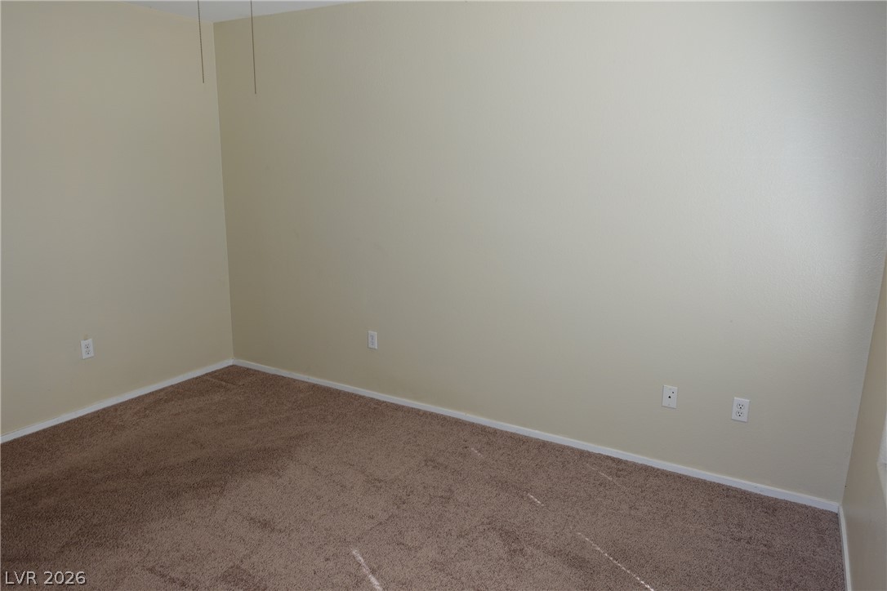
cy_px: 296
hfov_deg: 73.7
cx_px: 444
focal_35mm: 24
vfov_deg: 53.1
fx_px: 591
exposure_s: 1/30
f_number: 2.8
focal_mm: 8.8
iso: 125
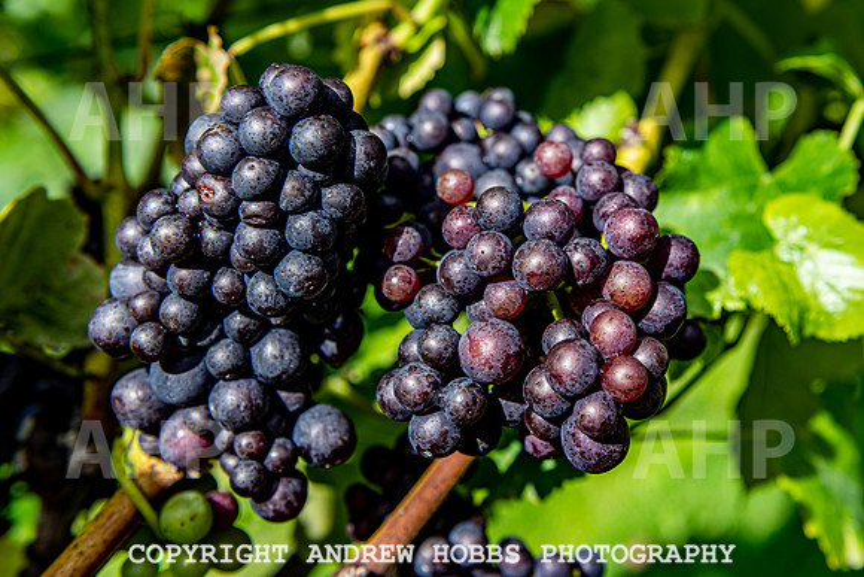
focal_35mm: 47
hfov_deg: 41.3
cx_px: 538
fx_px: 1136
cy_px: 218
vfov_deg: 28.4
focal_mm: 38
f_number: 5.6
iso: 90
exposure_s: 1/500
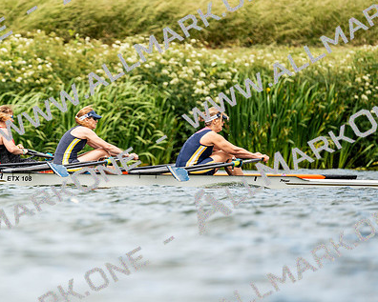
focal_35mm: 825
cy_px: 144
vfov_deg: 1.9
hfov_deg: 2.3
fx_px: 9232
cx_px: 113
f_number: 6.3
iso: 400
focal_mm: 600
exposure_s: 1/2000
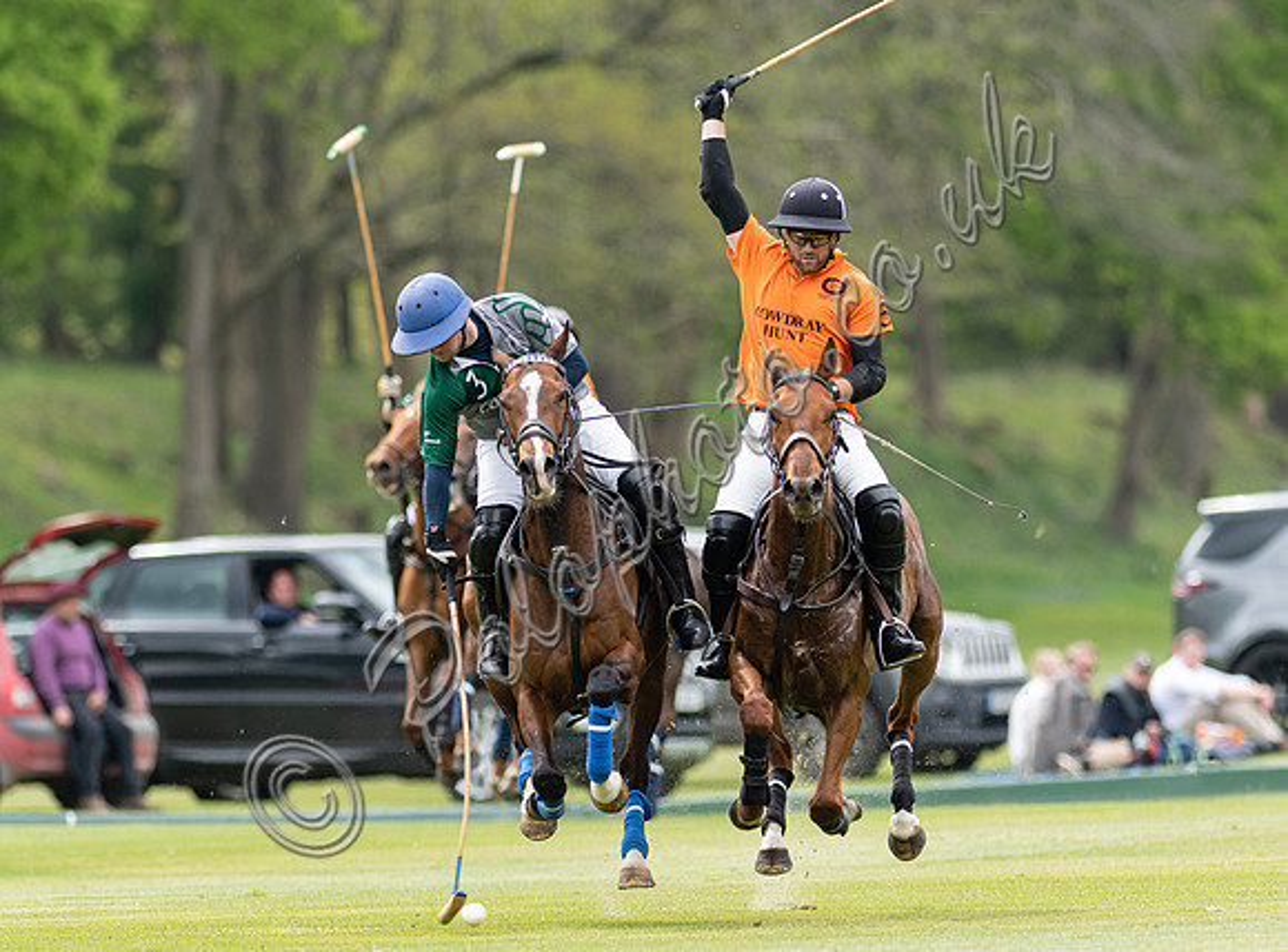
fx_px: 21098
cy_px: 563
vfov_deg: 2.6
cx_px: 625
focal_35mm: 570
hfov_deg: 3.5
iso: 250
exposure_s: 1/1250
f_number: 2.8
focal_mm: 300
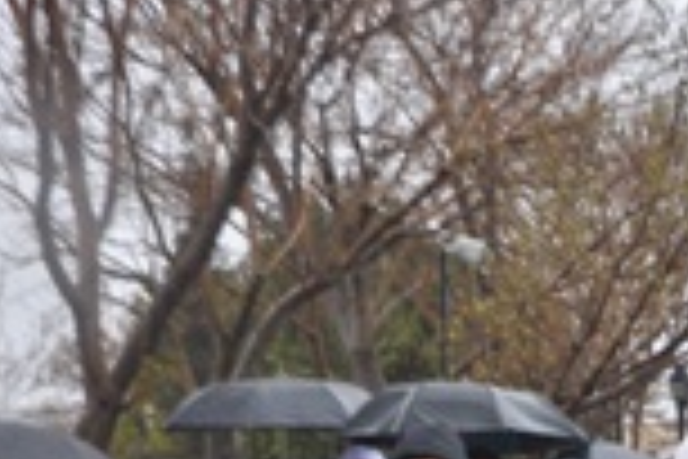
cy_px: 567
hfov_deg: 15.1
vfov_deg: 10.6
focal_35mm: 127
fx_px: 2436
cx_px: 989
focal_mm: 29
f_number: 5
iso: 400
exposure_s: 1/100
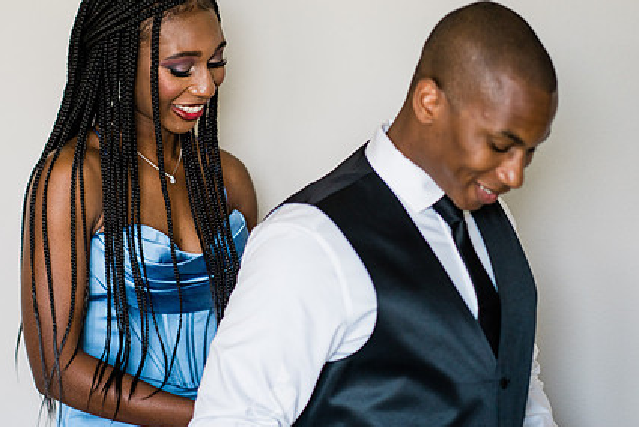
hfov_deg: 17.6
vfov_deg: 11.8
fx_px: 2060
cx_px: 284
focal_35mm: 116
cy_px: 193
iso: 400
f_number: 2.2
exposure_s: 1/160
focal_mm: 85
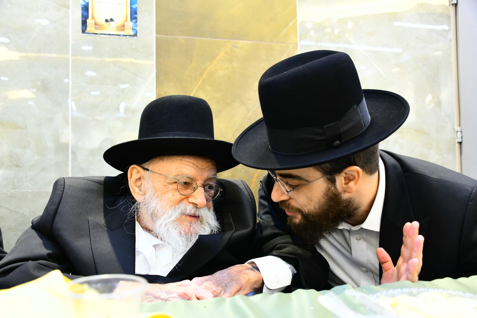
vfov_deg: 38.9
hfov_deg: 55.8
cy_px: 159
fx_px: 450
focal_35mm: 34
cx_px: 238
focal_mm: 34
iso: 4000
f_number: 5.6
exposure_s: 1/160
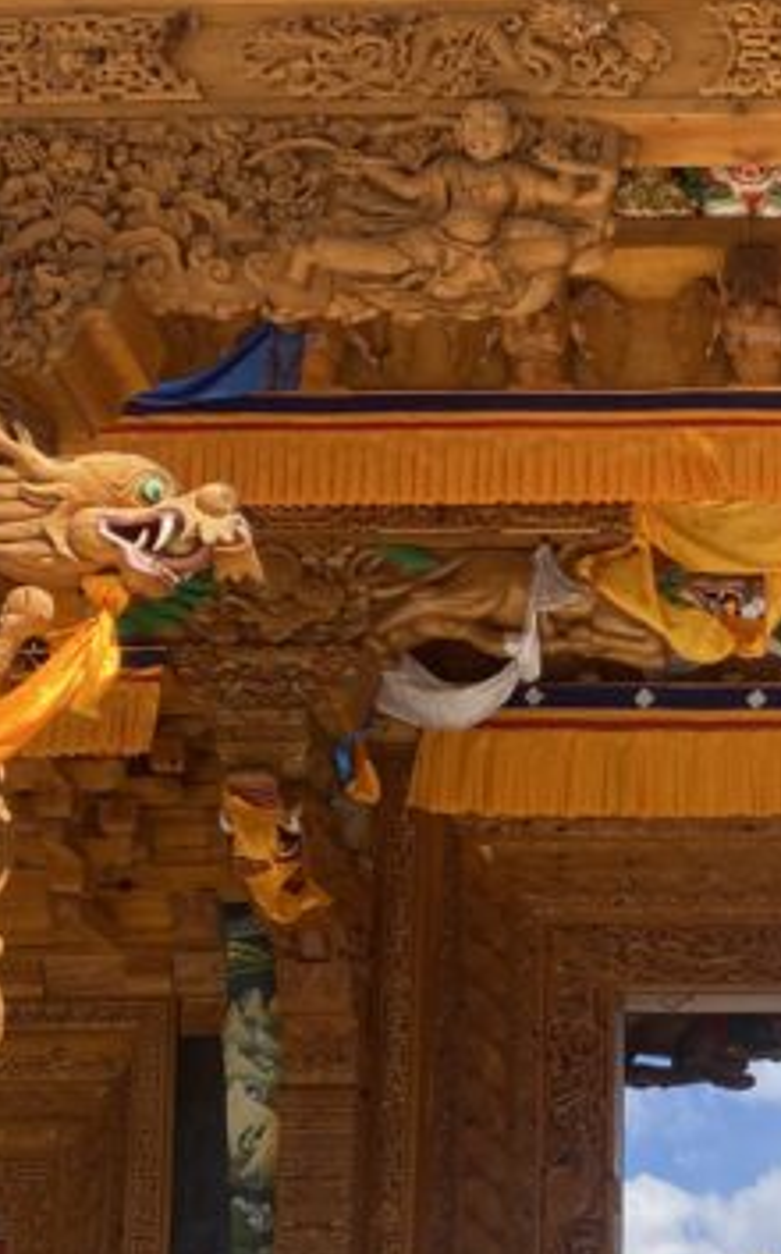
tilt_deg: +14.6
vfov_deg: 25.1
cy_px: 1130
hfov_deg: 15.8
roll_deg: +1.3
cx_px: 898
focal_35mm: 80
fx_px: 2730
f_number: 1.8
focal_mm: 4.25
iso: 32
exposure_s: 1/1866
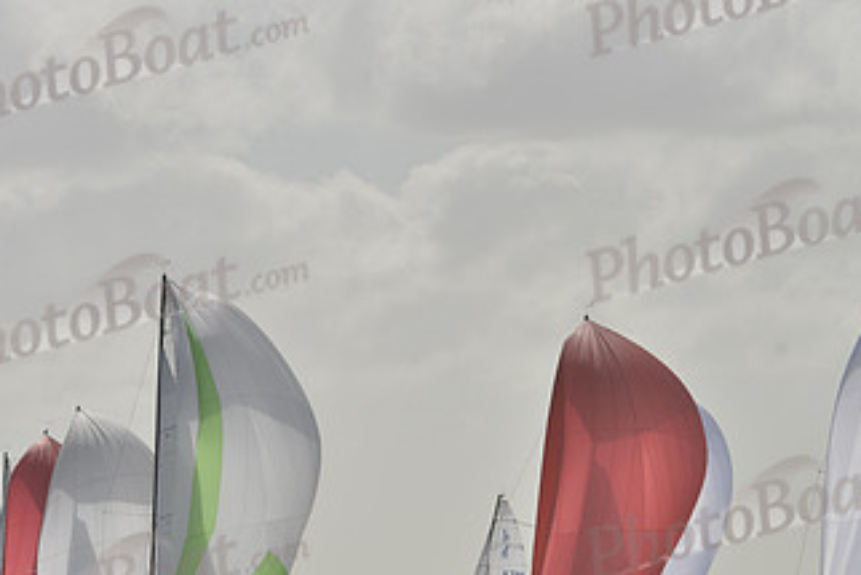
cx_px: 449
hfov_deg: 5.7
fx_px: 8613
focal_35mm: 360
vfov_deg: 3.8
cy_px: 411
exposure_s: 1/2000
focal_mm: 200
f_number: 10
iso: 400
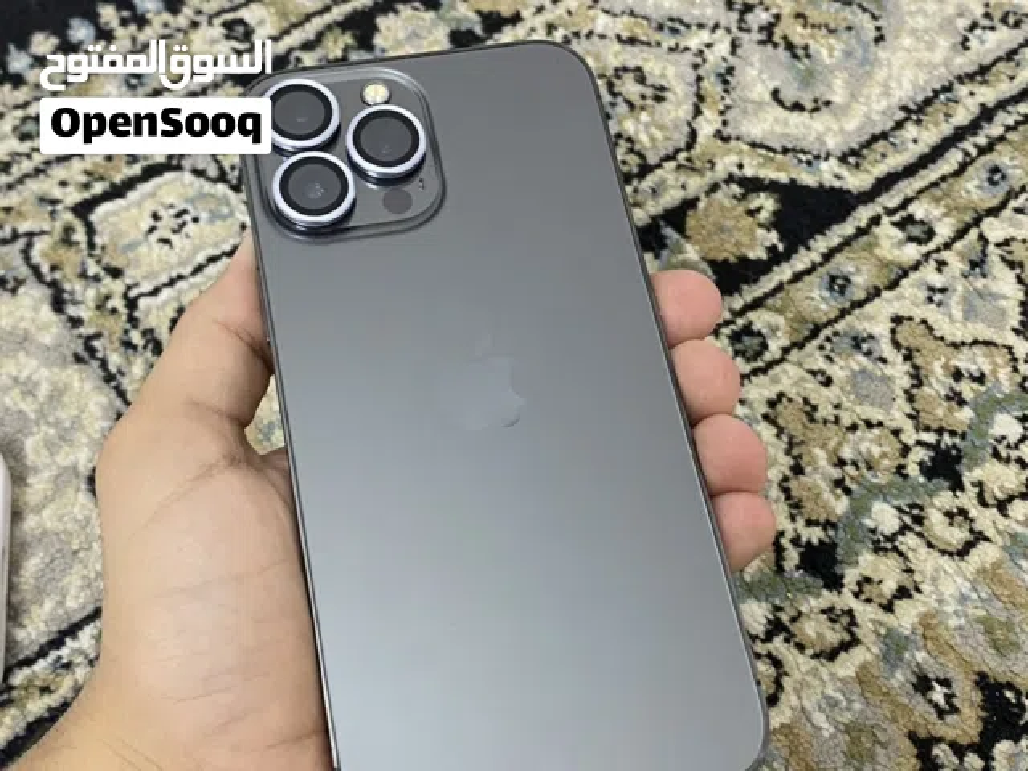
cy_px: 386
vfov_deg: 53.1
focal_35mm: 26
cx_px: 514
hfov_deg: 67.3
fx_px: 772
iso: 250
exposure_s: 1/50
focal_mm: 4.25
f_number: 1.8
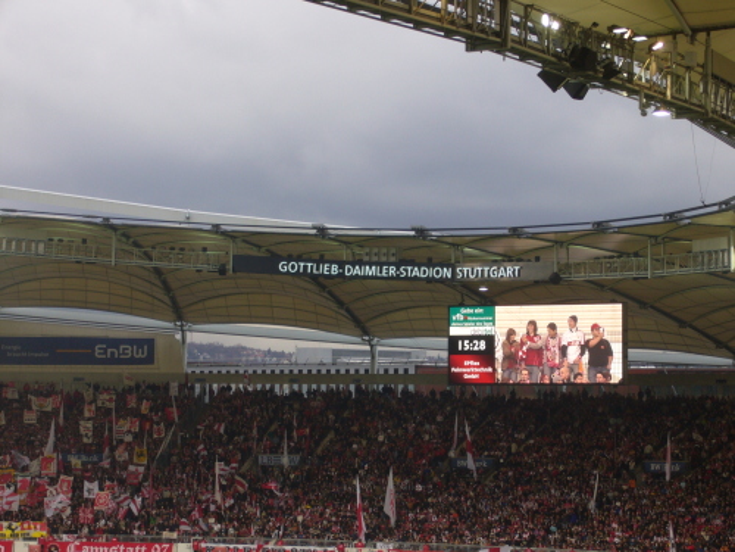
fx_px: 2229
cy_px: 276
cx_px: 368
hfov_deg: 18.7
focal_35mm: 105
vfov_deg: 14.1
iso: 80
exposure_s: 1/25
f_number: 5
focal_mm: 17.4
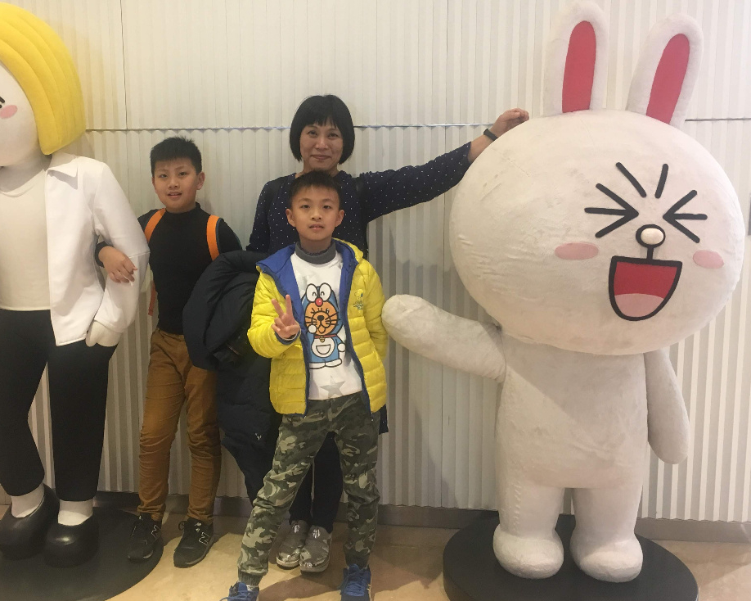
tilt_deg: -7.4
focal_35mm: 37
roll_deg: +0.1
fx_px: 822
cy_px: 270
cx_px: 305
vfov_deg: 40.1
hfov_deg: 48.8
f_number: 2.2
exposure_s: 1/30
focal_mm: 4.15
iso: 100
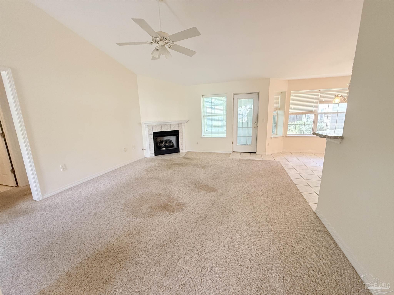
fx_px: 159
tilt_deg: -10.8
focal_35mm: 14
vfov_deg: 85.7
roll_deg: +1.2
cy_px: 148
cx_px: 197
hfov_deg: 102.1
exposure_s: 1/120
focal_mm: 2.22
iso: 320
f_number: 2.2
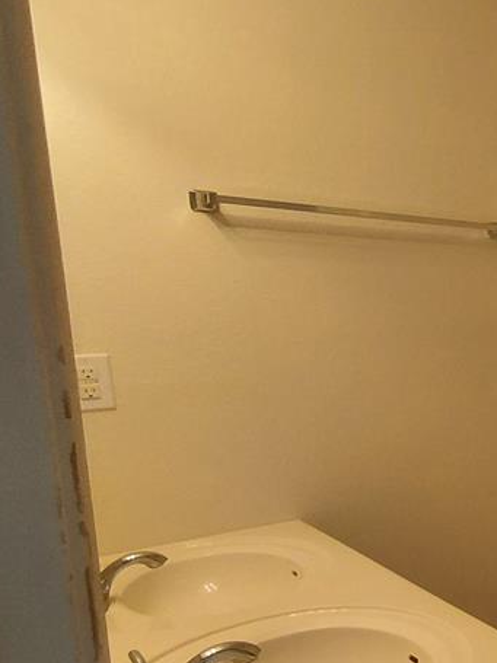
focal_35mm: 36
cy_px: 407
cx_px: 735
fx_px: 689
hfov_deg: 27.8
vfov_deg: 50.9
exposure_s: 1/60
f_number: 2.2
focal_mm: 1.64
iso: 100
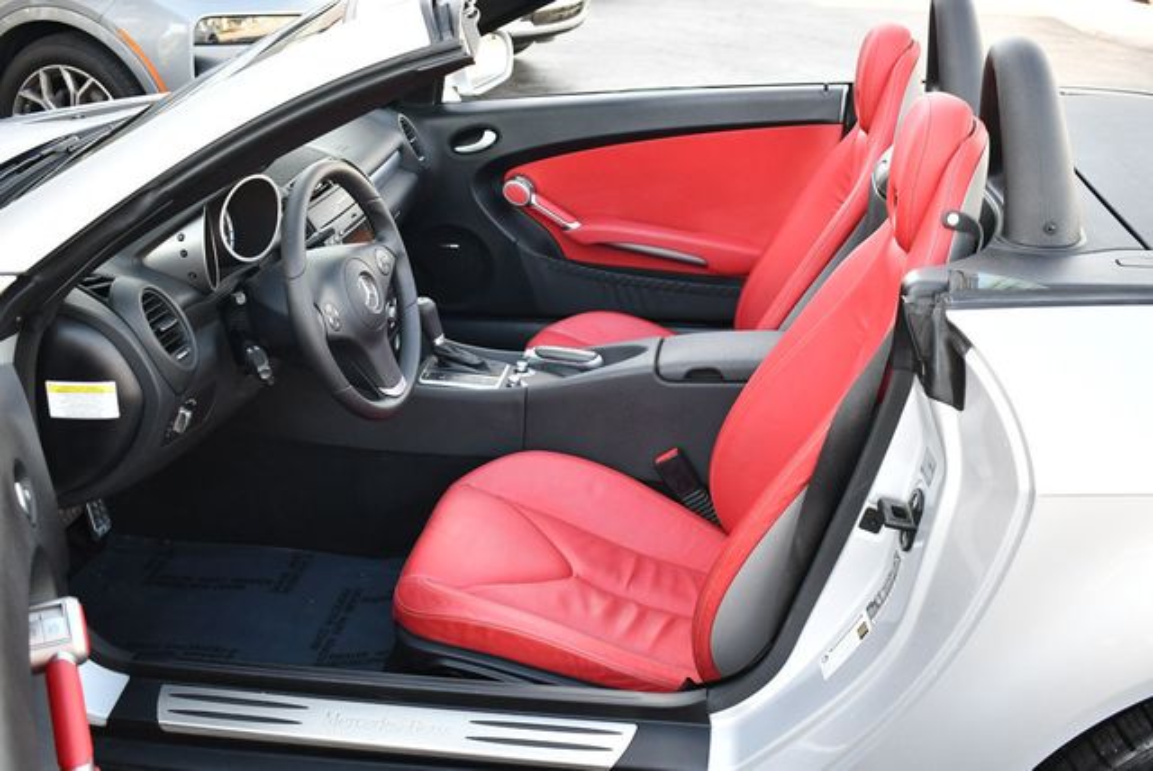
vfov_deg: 33.5
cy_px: 386
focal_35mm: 40
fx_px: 1282
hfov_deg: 48.4
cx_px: 576
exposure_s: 1/250
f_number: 3.5
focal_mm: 20
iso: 560
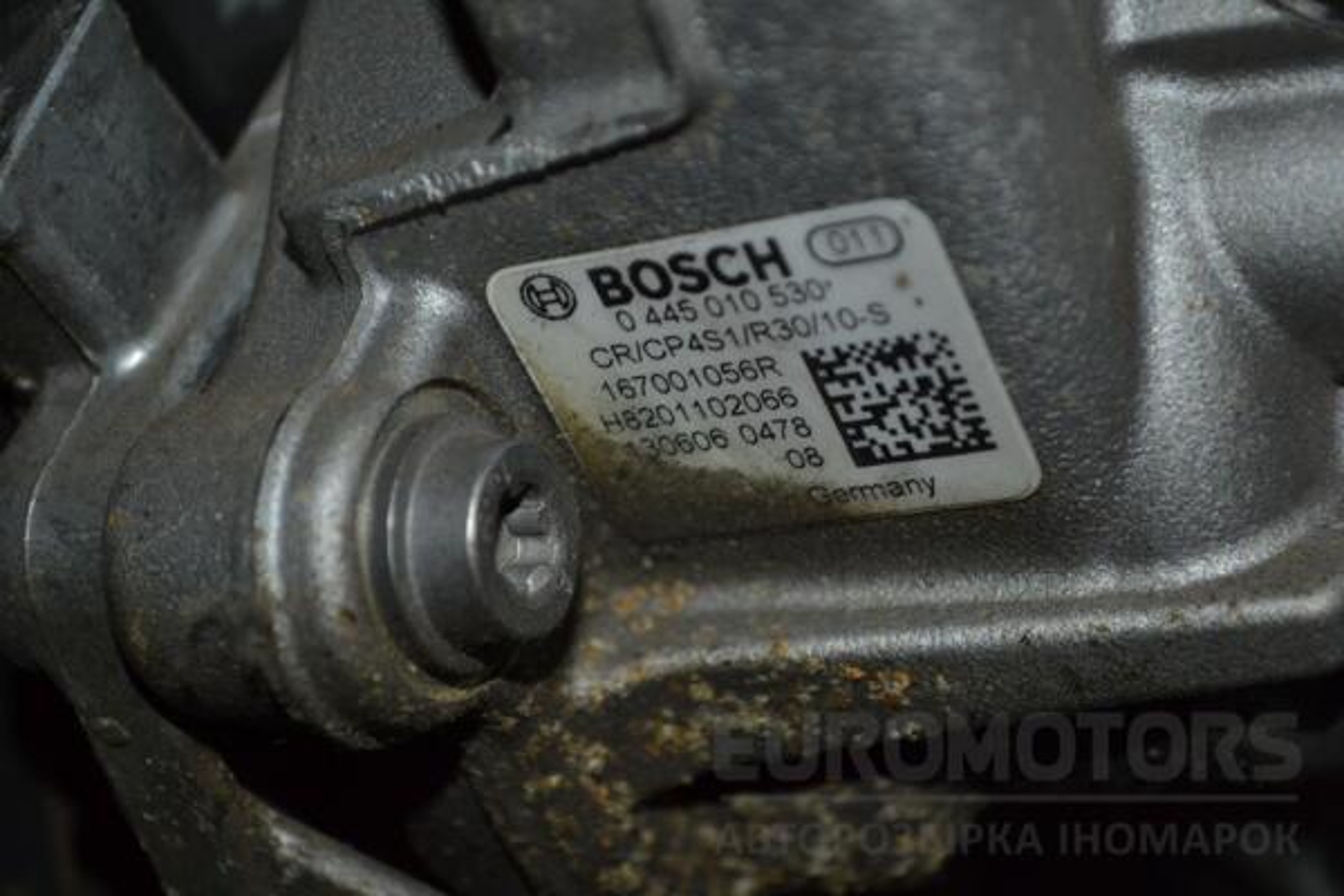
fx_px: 3080
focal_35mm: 82
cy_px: 448
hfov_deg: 24.6
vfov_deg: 16.6
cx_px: 672
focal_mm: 55
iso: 360
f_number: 5.6
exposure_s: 1/60
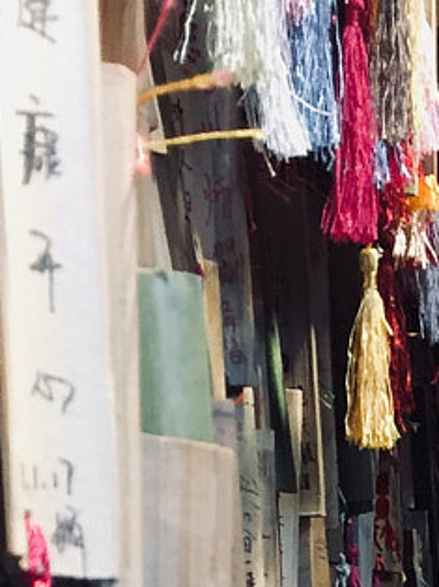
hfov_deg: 9.8
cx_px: 587
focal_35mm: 148
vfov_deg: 11.7
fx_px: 2506
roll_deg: -0.4
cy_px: 1234
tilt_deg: -9.3
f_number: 2.2
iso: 64
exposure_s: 1/33
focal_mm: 4.15
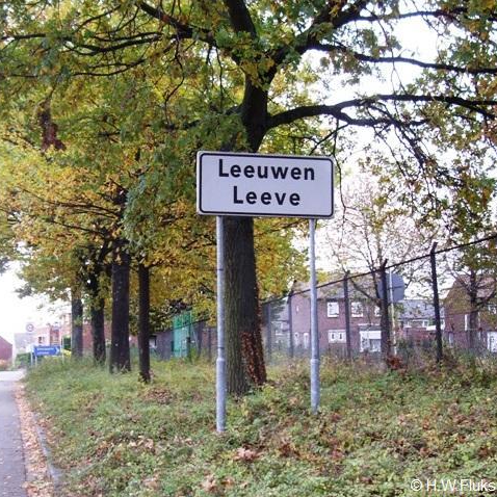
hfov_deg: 37.5
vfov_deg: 37.6
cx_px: 220
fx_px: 731
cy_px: 248
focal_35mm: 45
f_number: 2.8
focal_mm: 7.9
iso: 200
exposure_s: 1/60
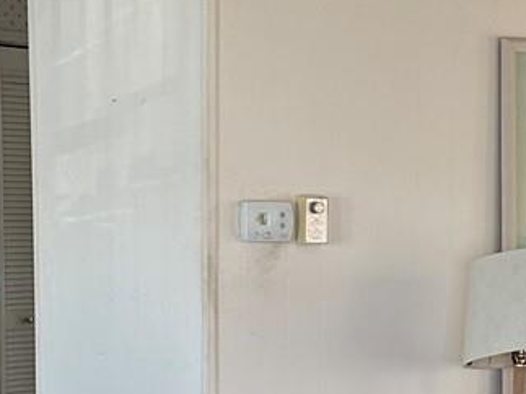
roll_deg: -1.9
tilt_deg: -8.3
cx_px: 524
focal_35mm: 119
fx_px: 1808
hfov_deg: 16.2
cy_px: 444
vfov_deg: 12.2
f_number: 1.78
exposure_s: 1/121
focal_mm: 6.86
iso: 125
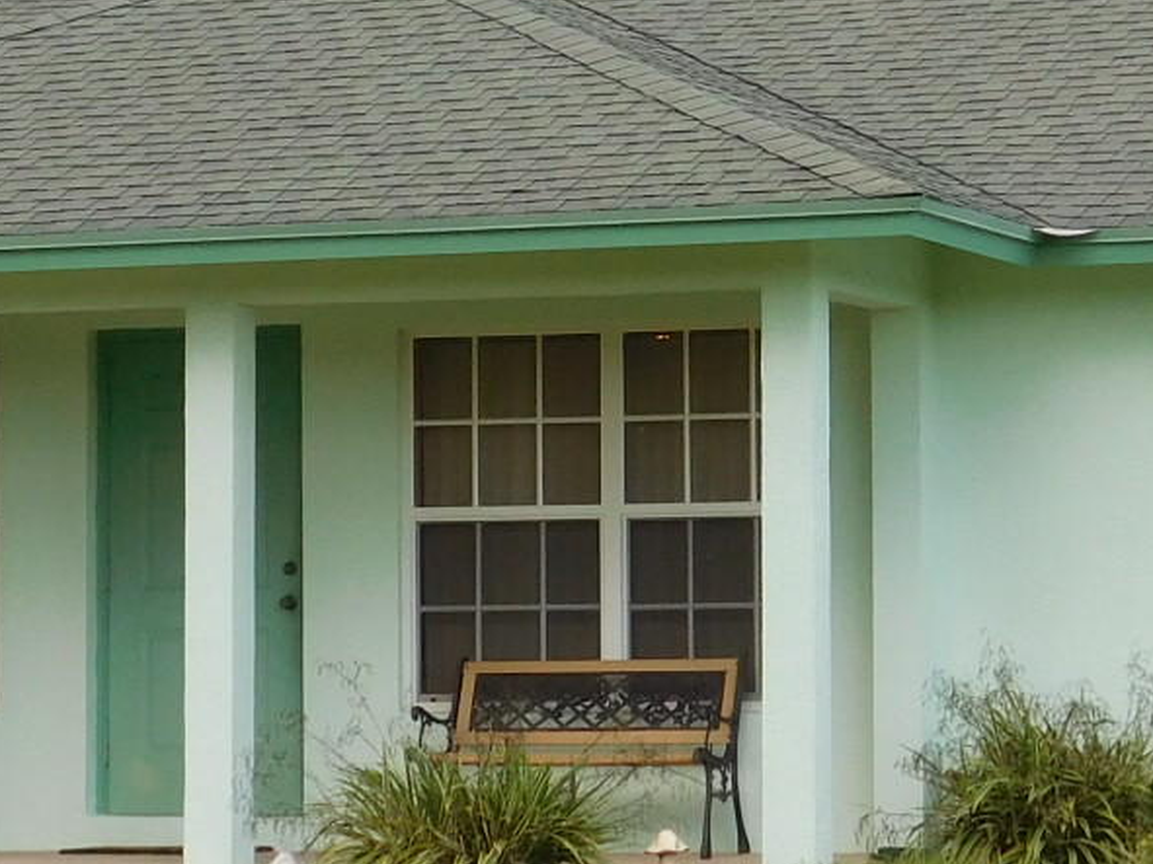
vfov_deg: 8.6
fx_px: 5761
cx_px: 550
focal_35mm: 173
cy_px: 263
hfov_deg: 11.4
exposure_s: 1/125
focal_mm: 8
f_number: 3.7
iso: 125
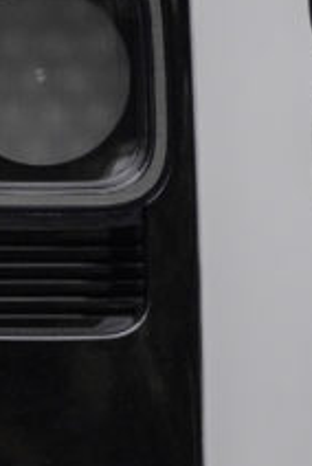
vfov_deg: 1.4
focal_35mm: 1447
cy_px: 306
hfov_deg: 1.0
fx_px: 18748
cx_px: 204
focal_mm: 200
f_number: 2.8
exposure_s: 1/800
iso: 500
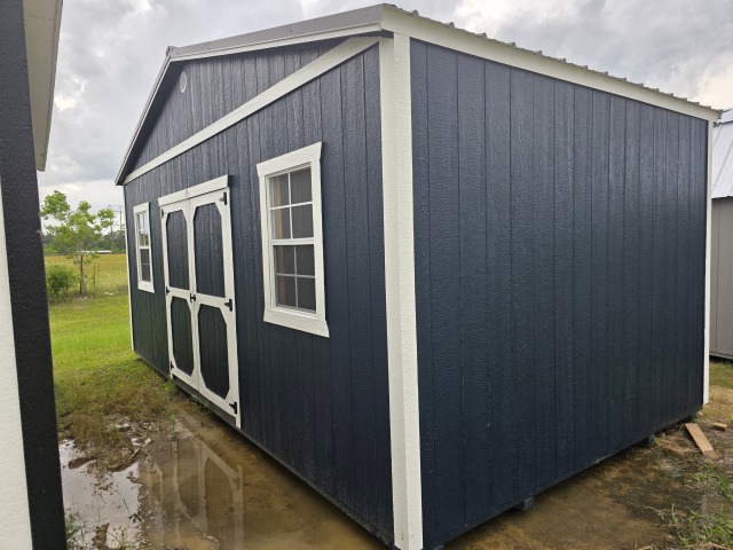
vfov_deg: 58.9
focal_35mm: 23
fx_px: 487
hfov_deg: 73.9
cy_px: 275
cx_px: 366
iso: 40
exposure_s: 1/359
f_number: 1.7
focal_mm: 6.3
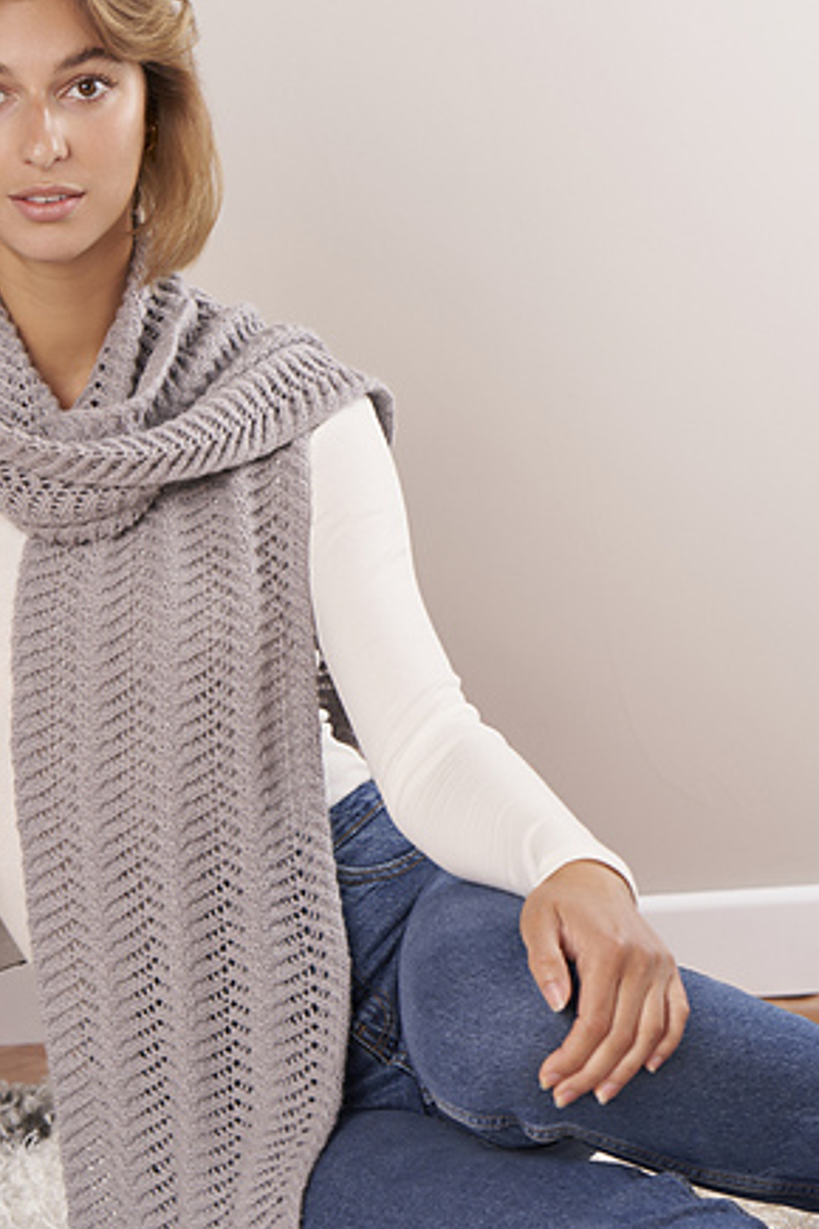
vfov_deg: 16.4
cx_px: 222
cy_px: 557
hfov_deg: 10.9
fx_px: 4265
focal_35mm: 125
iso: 100
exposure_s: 1/125
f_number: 5.6
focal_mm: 85
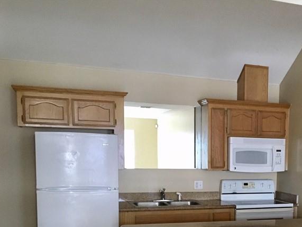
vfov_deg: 27.1
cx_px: 254
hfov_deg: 35.3
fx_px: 454
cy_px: 202
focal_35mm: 52
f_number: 2.2
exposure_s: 1/24
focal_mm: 4.15
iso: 200
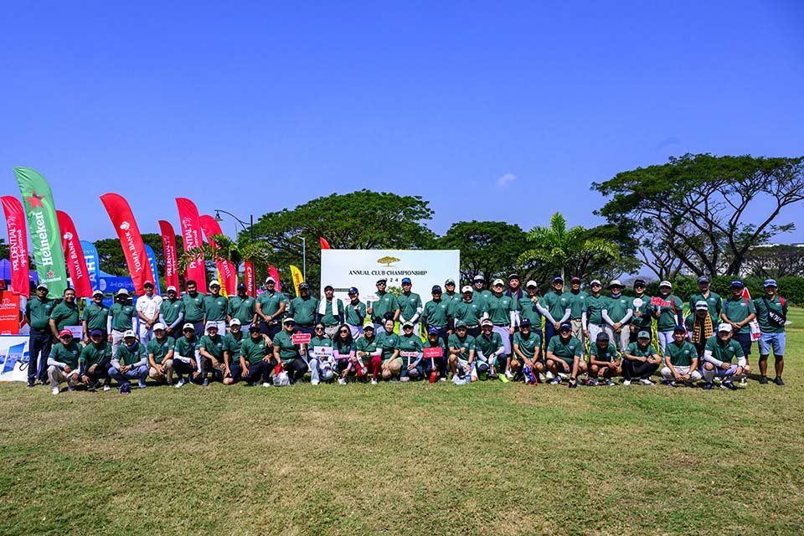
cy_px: 268
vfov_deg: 53.1
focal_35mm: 24
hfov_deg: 73.7
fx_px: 536
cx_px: 402
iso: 500
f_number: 9
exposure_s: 1/2500
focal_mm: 24
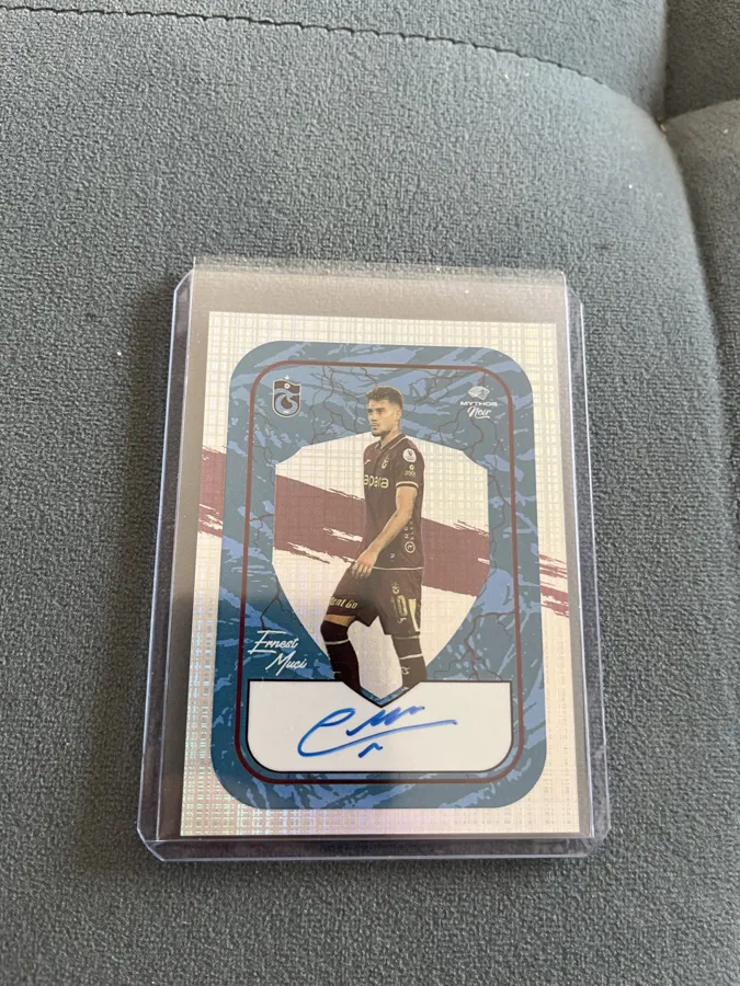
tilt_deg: -73.6
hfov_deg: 53.1
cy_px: 493
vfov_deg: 67.3
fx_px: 741
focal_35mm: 26
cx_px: 370
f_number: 1.6
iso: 50
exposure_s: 1/121
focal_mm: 5.1
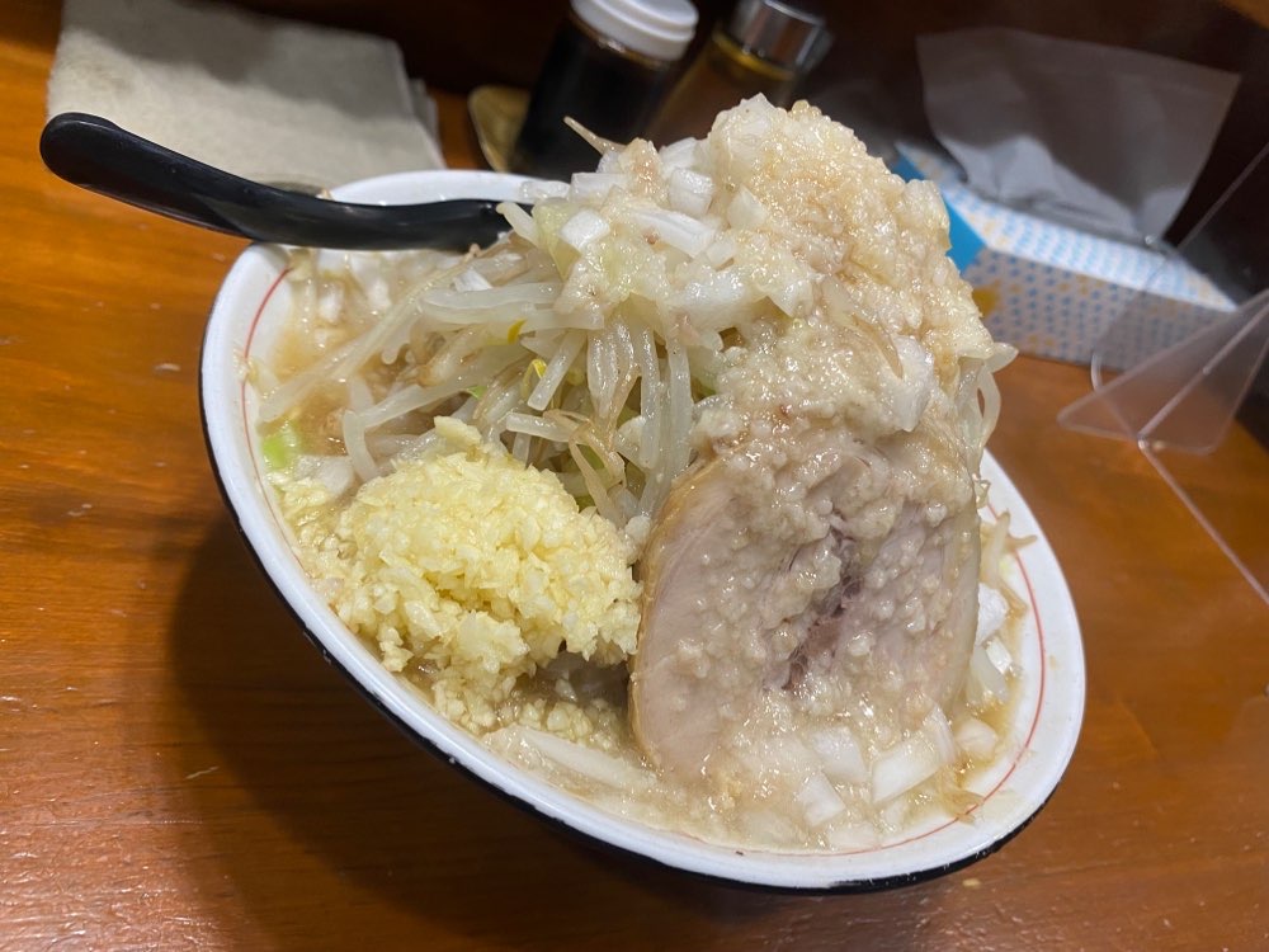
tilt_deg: -37.9
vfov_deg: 53.1
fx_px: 953
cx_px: 634
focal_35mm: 26
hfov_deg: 67.3
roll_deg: -31.0
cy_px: 476
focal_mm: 4.25
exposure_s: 1/50
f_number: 1.8
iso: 100
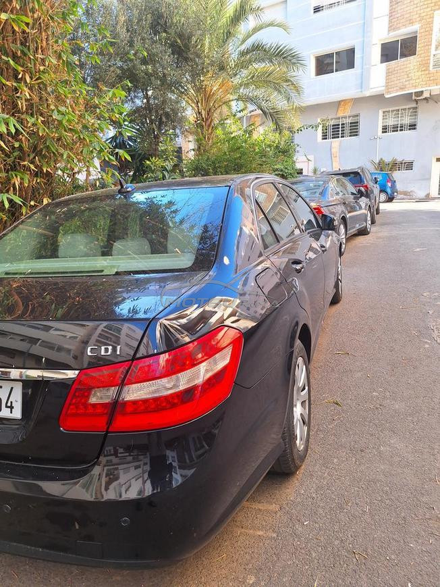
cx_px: 220
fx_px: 390
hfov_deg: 58.9
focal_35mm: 23
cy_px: 294
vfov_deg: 73.9
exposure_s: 1/223
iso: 40
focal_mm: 5.54
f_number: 1.8
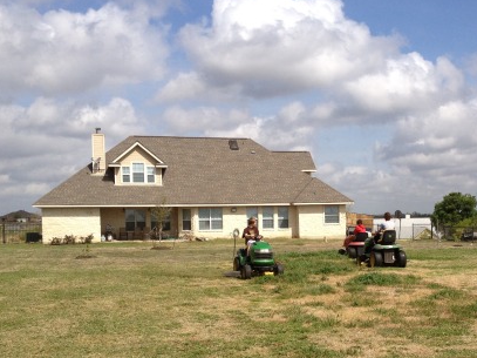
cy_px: 249
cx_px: 349
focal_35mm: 55
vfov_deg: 26.3
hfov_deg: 34.3
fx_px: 758
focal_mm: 4.28
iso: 50
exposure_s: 1/2762
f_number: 2.4
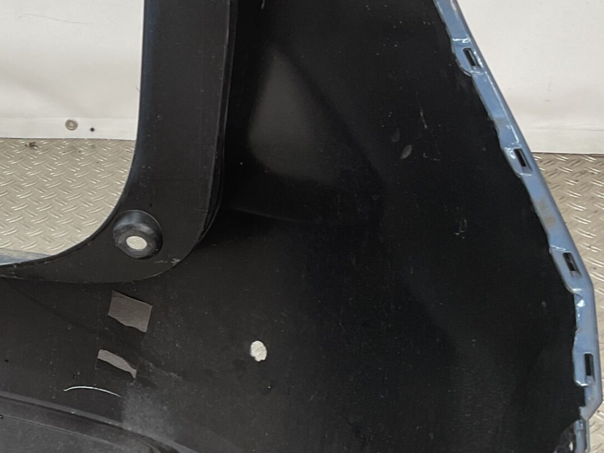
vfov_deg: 21.5
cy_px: 313
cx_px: 54
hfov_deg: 27.5
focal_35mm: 68
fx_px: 1187
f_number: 1.8
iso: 25
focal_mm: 3
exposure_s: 1/100
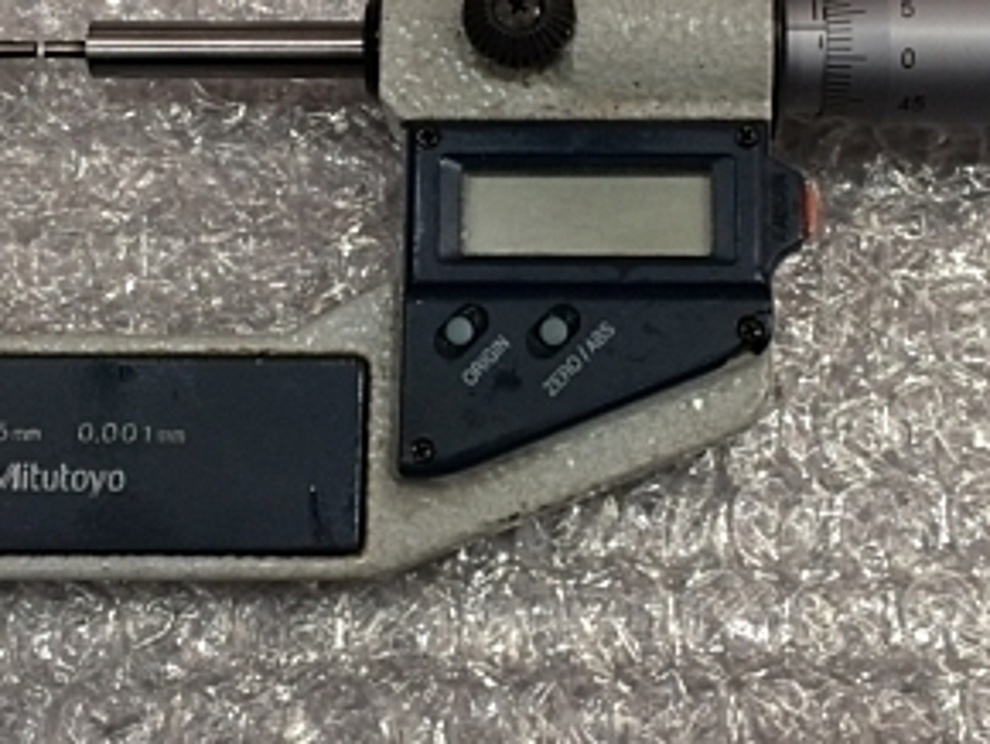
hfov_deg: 30.2
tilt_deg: -74.8
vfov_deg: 22.8
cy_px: 198
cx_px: 543
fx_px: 1832
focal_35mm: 64
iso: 64
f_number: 2.2
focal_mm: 4.15
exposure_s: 1/30
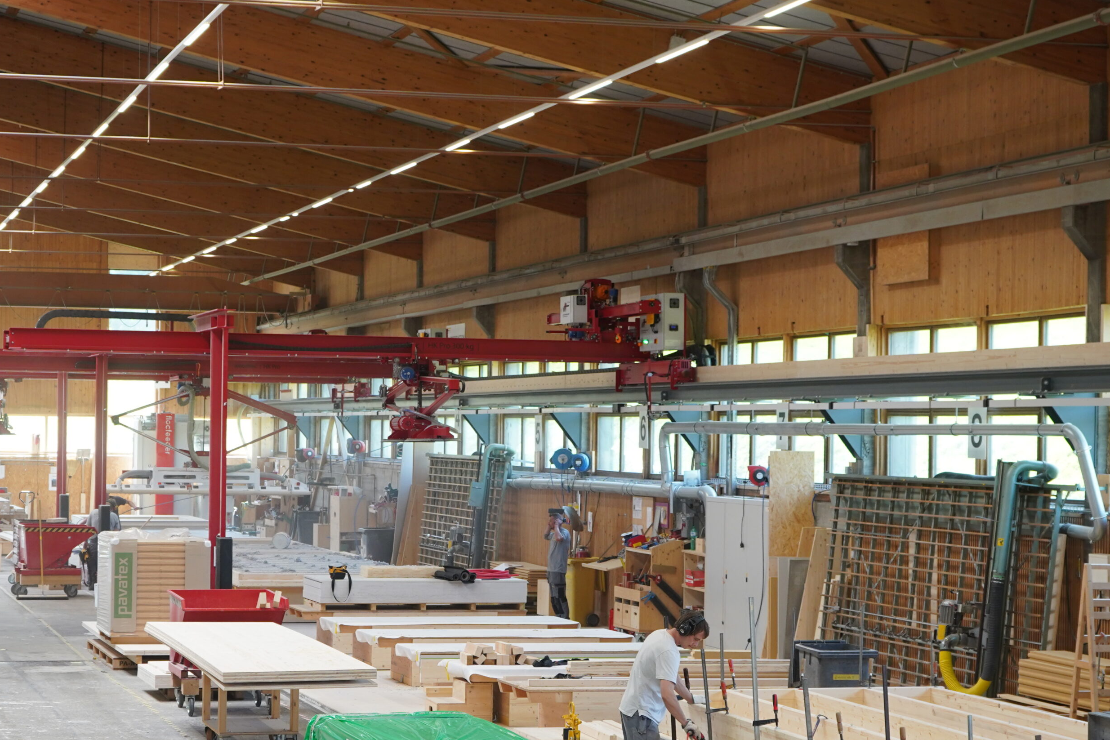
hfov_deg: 25.1
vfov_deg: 16.8
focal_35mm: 81
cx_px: 555
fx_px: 2497
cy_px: 461
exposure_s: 1/125
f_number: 5
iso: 800
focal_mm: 50
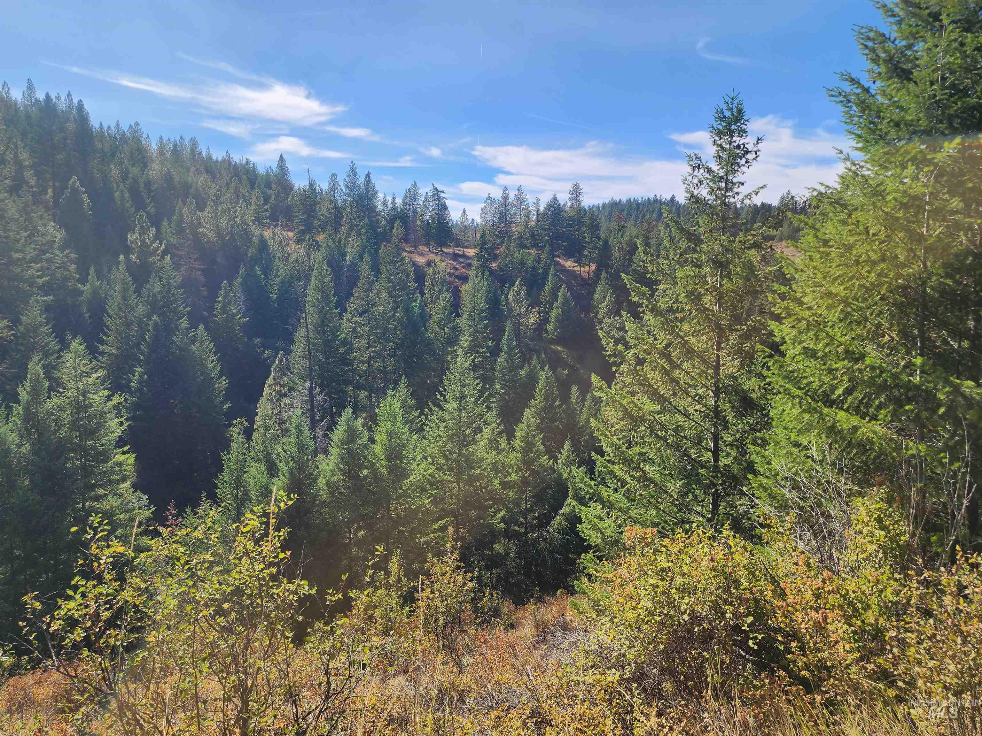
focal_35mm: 23
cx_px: 491
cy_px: 368
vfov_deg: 58.9
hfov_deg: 73.9
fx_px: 652
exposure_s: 1/932
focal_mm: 6.4
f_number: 1.8
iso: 12
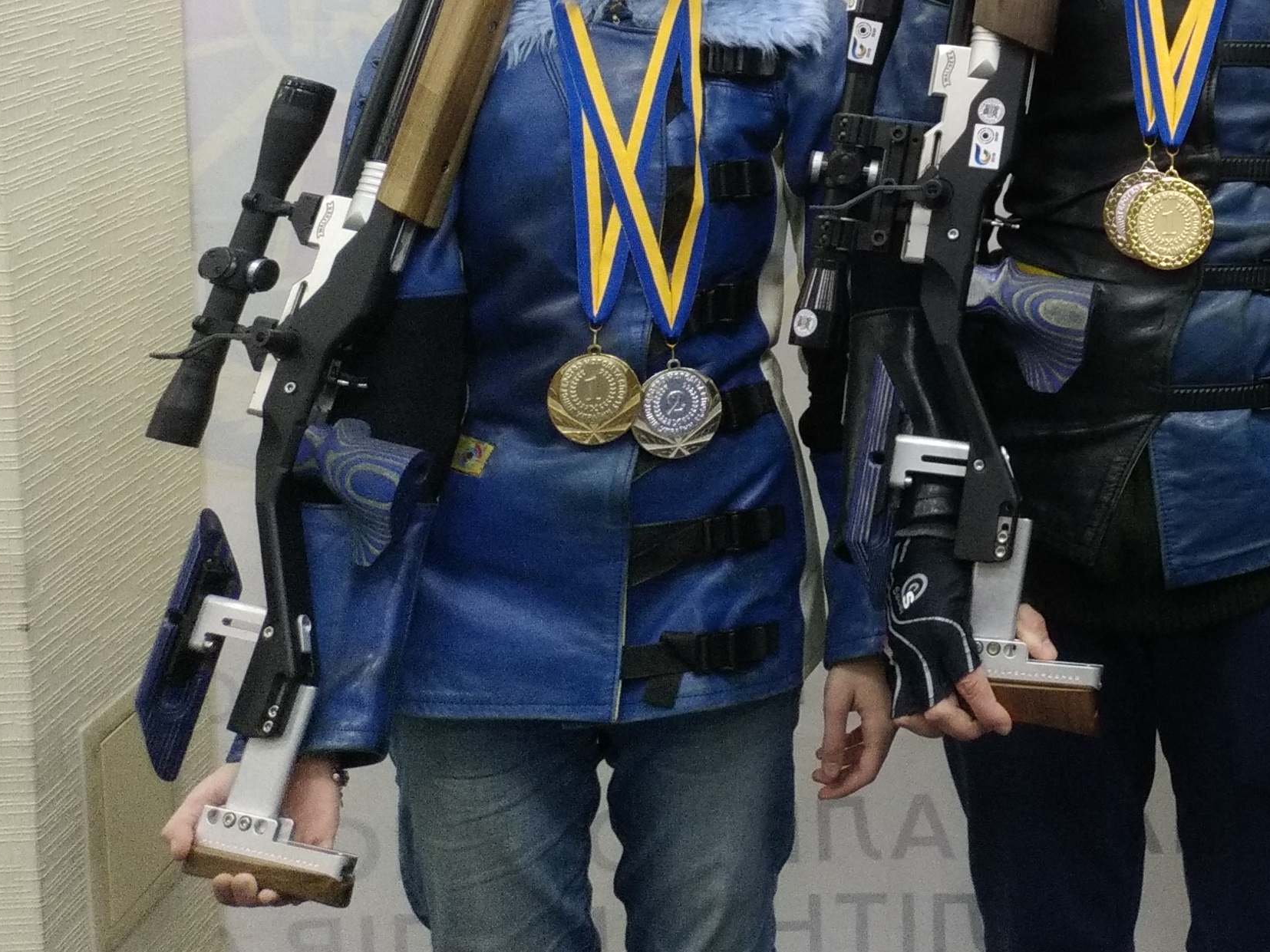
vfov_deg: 23.6
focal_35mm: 58
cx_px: 1450
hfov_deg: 29.4
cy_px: -114
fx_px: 2128
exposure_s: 1/25
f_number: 1.9
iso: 266
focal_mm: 3.94
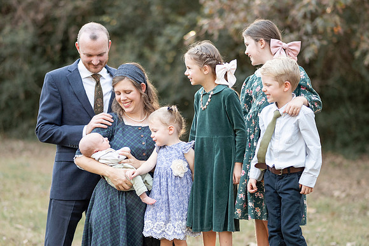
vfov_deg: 12.2
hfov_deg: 18.3
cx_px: 178
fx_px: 1148
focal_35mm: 112
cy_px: 134
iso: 640
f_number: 2
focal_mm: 85
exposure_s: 1/1000
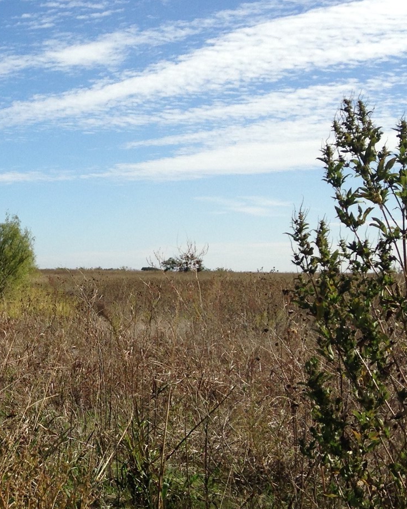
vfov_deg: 26.4
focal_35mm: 72
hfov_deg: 19.4
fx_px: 1084
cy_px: 257
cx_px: -139
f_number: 2.4
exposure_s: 1/2088
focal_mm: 4.12
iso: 50
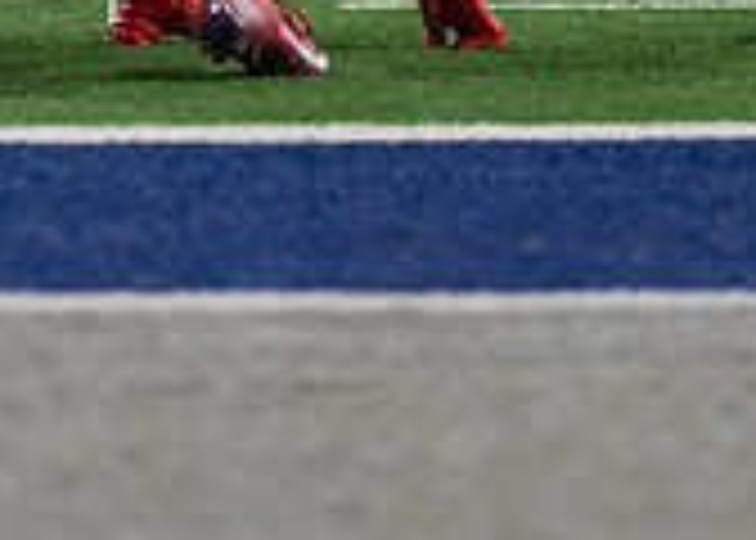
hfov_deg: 4.8
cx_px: 898
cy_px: -283
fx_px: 8953
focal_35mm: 417
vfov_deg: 3.4
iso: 2000
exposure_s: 1/800
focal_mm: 114
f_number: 2.8
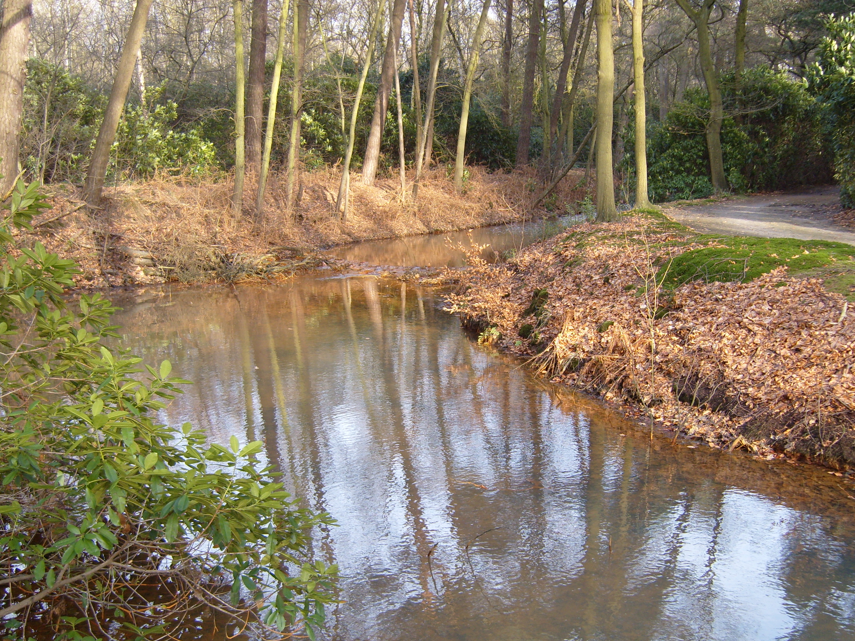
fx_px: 1062
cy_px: 385
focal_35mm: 43
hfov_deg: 43.8
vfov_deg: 33.5
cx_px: 458
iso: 80
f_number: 2.8
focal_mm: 7.4
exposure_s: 1/125
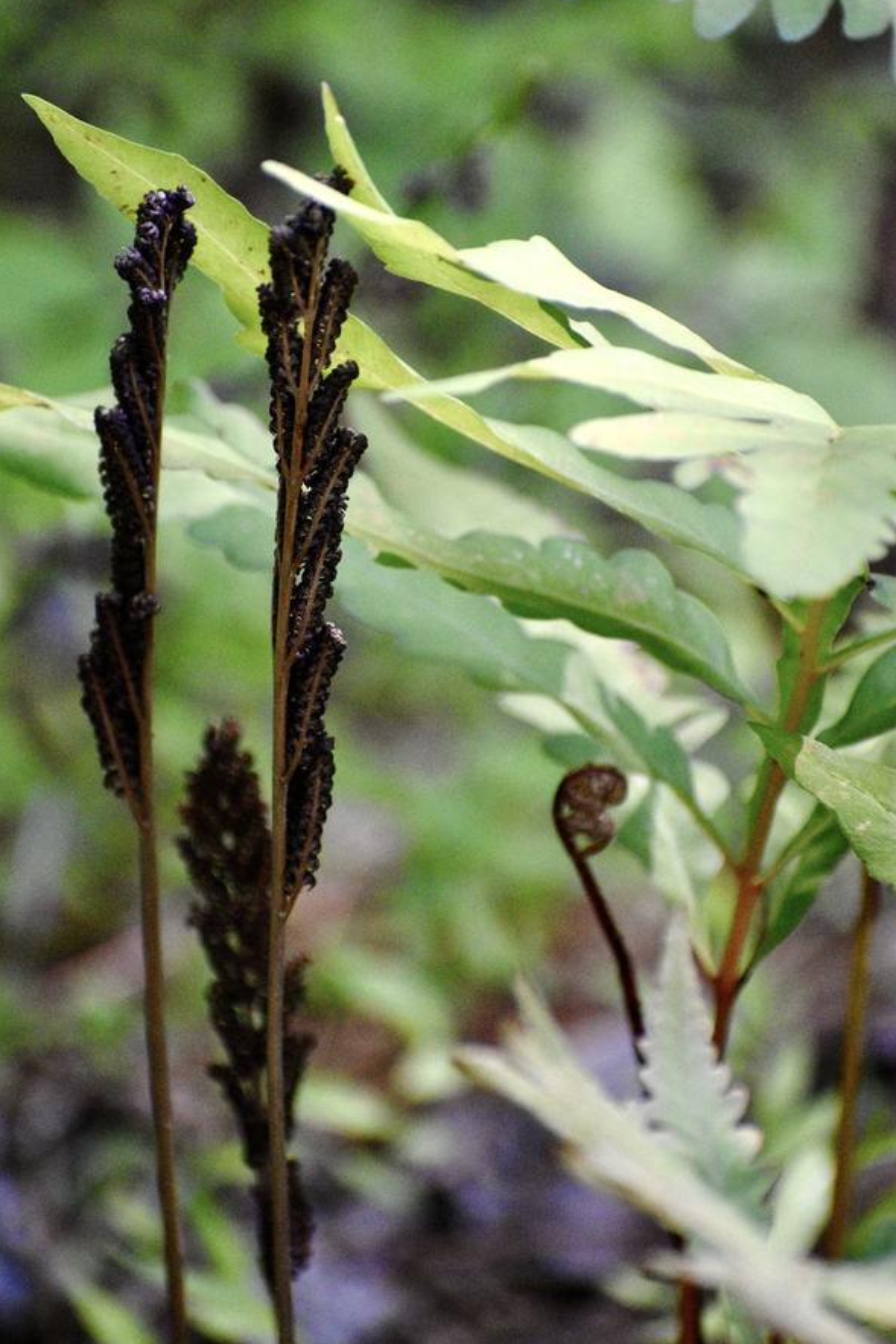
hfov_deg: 2.6
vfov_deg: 3.9
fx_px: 19479
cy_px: 594
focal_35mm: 522
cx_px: 419
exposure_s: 1/800
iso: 3200
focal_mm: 300
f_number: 6.3
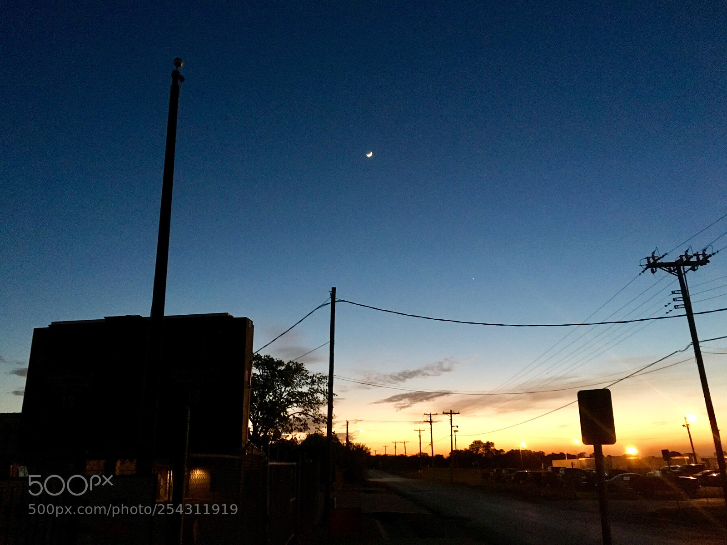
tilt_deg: +18.2
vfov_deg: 48.2
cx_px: 364
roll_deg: +1.0
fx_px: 609
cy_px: 272
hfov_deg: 61.7
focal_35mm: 29
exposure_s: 1/15
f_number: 2.2
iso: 250
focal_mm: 4.15
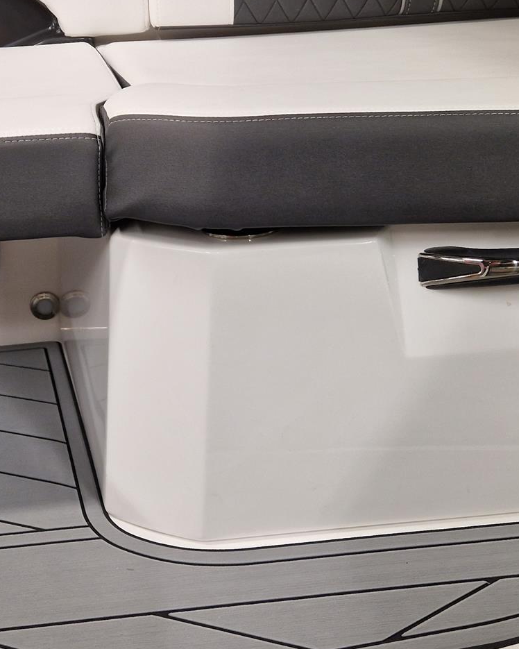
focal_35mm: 48
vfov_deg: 38.6
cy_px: 248
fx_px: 922
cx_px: 145
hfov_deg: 31.0
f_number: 1.8
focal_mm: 5.4
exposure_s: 1/100
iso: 250
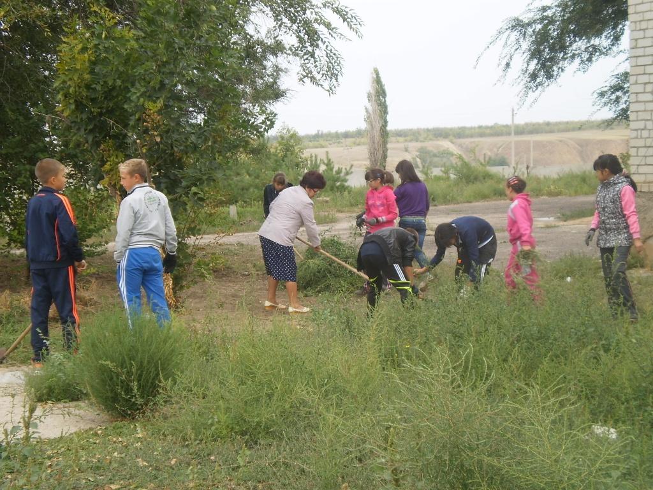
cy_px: 245
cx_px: 326
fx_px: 1207
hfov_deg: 30.3
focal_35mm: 64
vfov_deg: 22.9
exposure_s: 1/100
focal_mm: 11.3
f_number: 4.4
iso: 64
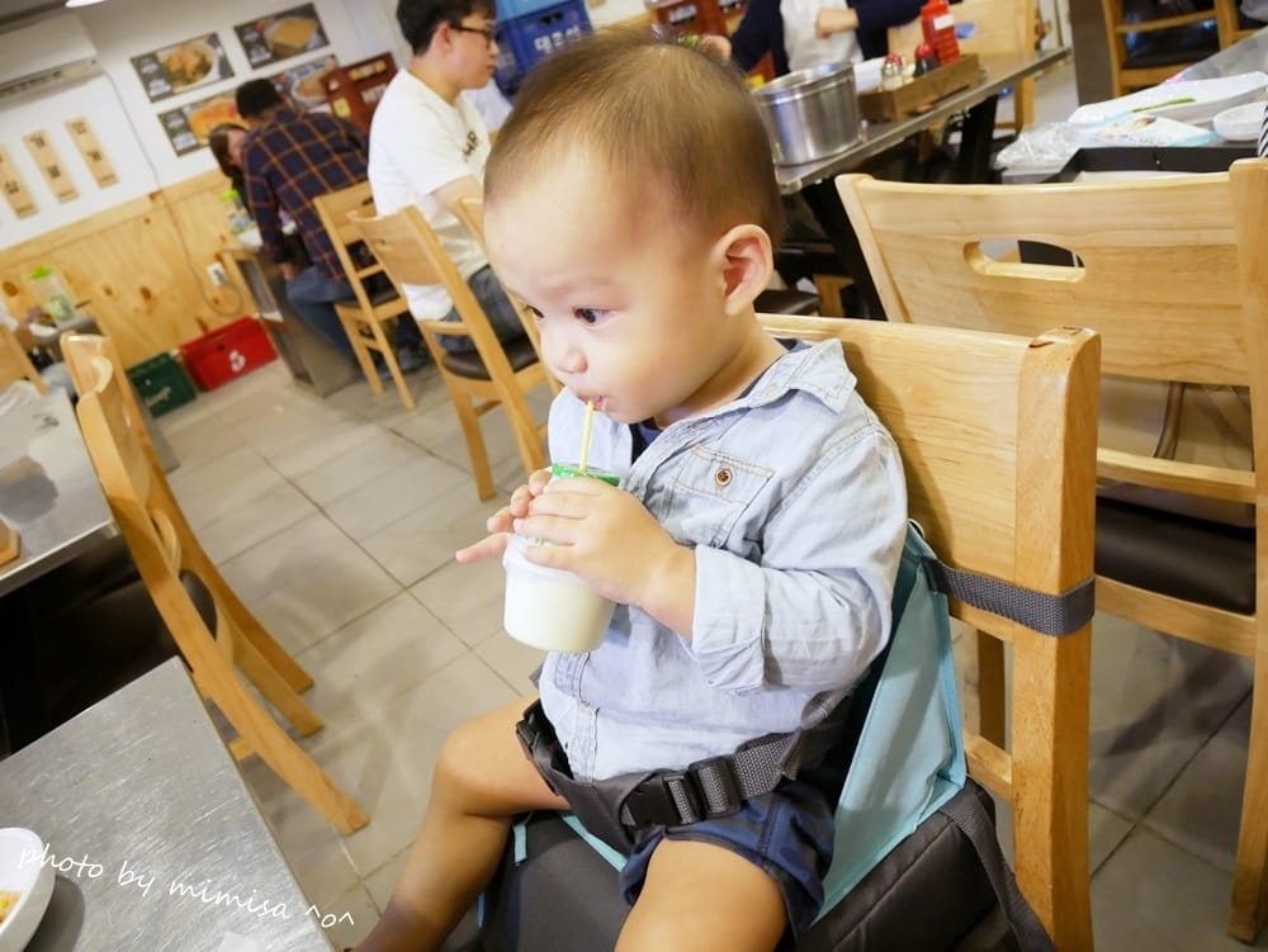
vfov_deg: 56.9
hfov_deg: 71.6
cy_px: 476
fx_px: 880
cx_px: 634
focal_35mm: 24
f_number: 3.5
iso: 1250
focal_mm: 12
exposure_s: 1/60
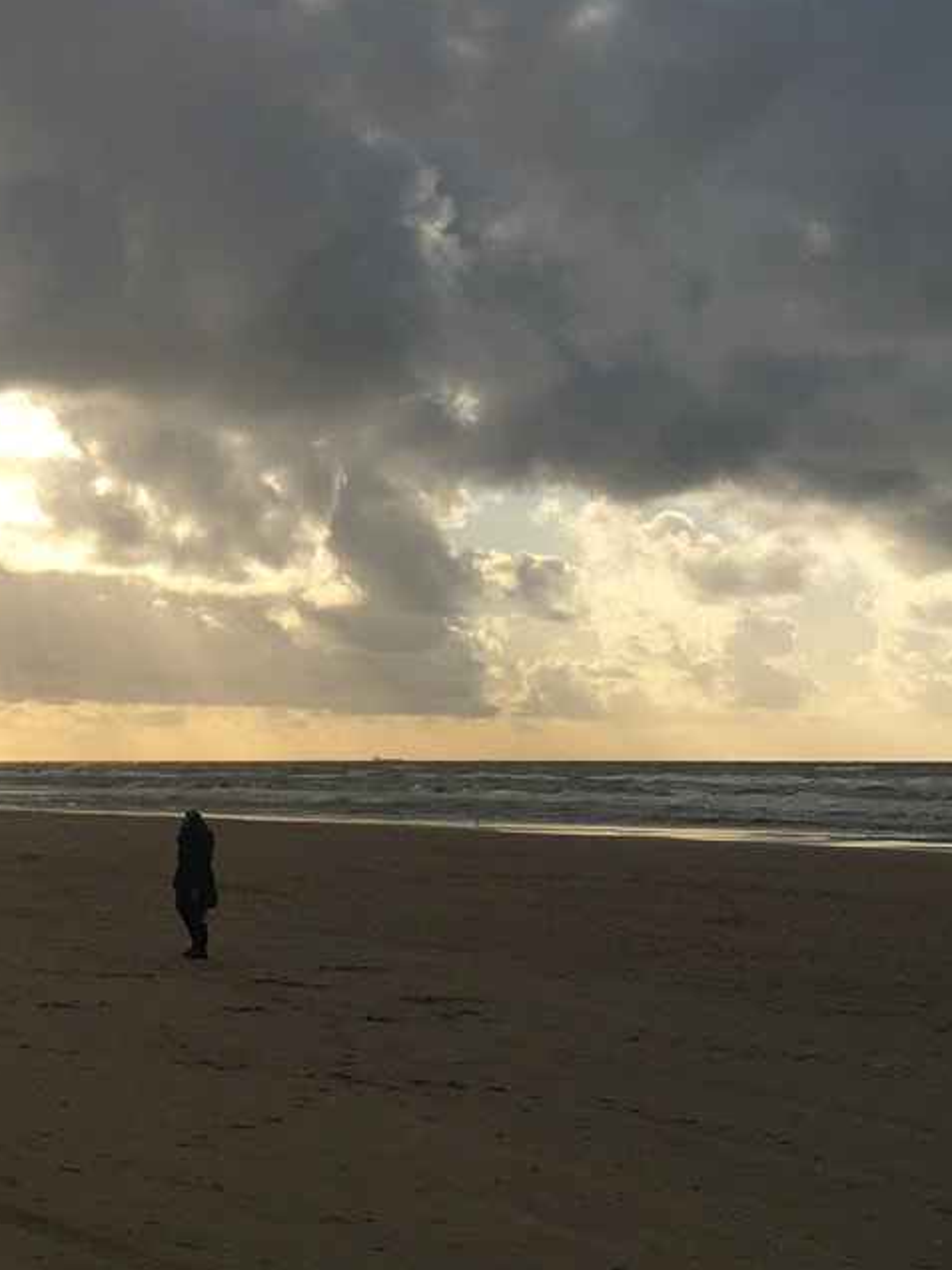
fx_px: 2677
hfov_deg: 19.4
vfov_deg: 26.3
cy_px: 298
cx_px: -80
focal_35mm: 73
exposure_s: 1/3205
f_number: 2.2
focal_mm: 4.15
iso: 25
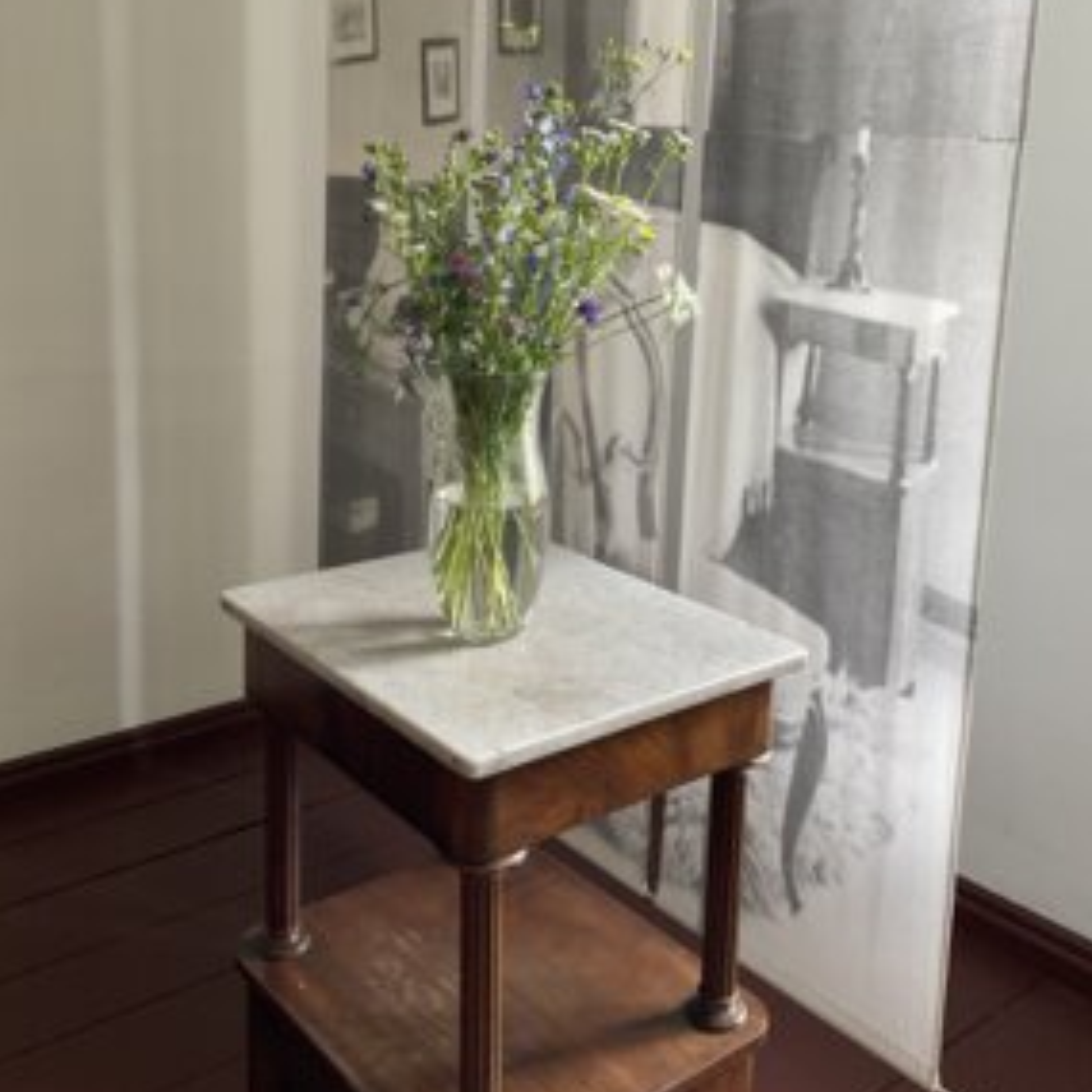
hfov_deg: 46.0
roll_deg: -2.4
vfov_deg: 45.2
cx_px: 567
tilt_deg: -8.2
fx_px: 1285
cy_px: 345
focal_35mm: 36
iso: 100
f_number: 1.8
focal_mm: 3
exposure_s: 1/50
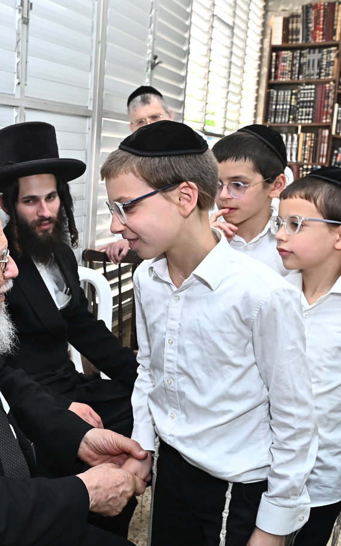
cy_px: 270
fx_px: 625
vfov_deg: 47.2
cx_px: 27
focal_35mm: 42
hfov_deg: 29.2
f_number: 5.6
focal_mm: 27
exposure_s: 1/200
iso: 2000
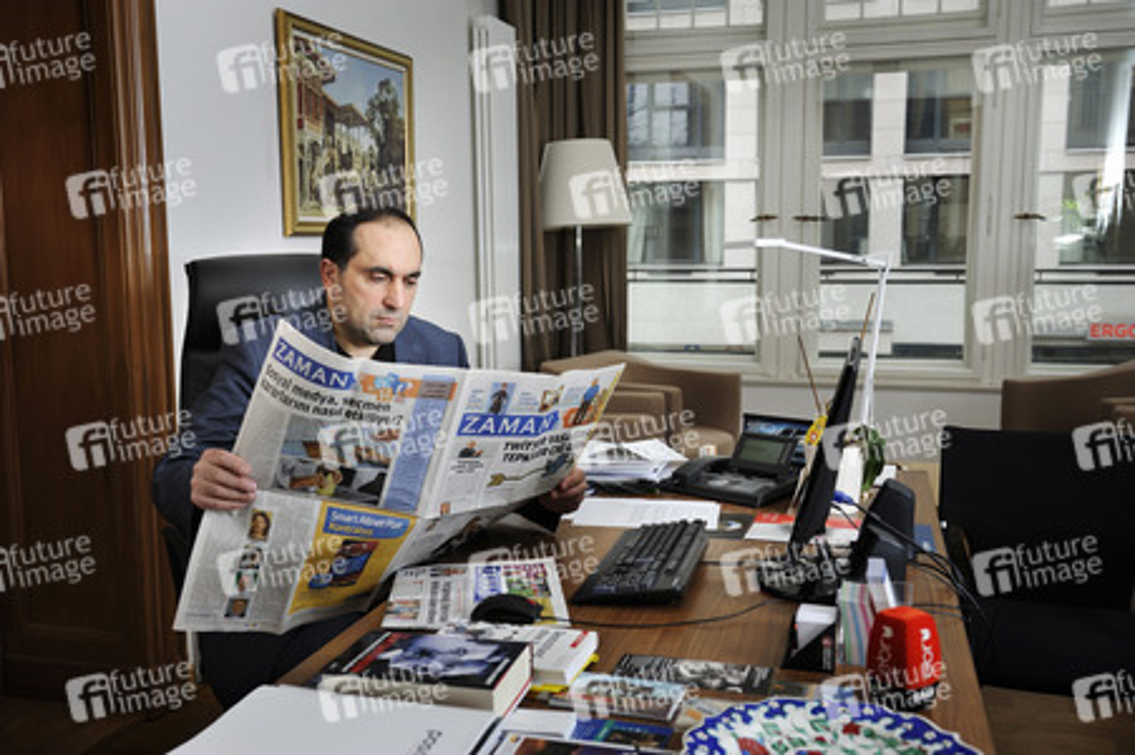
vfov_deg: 36.8
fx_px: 1134
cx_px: 568
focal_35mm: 36
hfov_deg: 53.2
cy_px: 378
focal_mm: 36
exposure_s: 1/125
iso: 400
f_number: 3.2
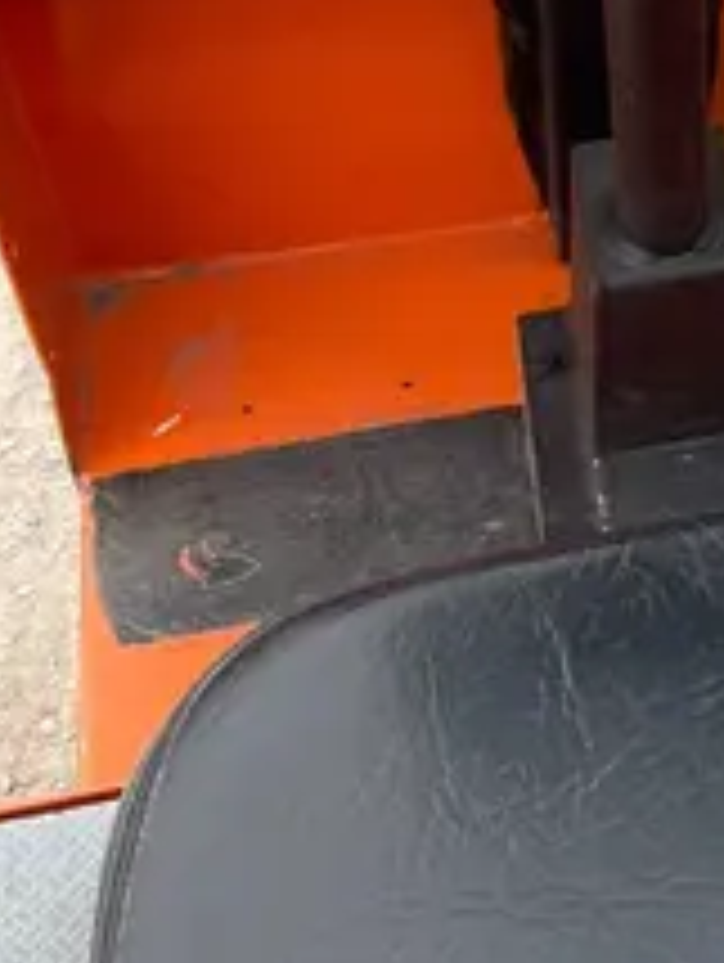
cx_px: 1030
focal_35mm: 89
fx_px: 2477
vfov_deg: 21.3
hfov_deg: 15.5
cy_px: 34
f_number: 1.6
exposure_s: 1/871
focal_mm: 5.1
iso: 50
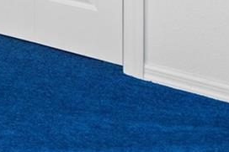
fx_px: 674
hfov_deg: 11.9
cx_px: -427
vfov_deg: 11.0
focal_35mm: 106
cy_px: -205
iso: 640
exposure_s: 1
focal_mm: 18
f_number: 8
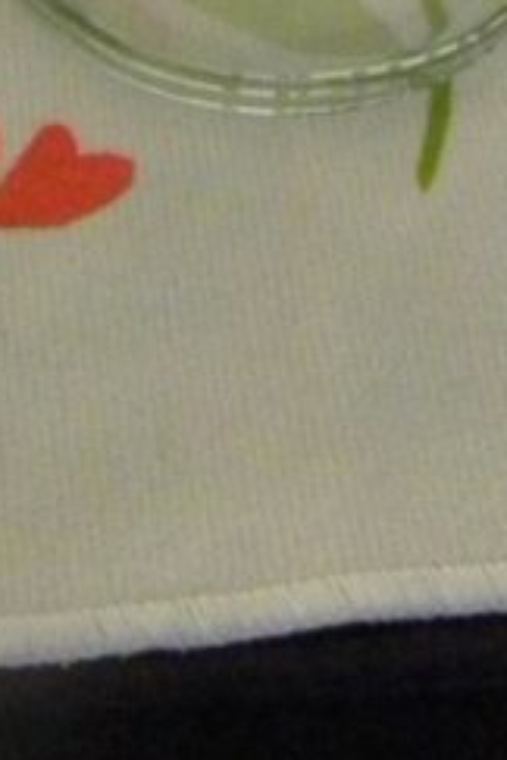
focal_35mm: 127
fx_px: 2683
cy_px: -676
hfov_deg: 10.8
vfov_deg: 14.0
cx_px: 131
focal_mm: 5.2
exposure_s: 1/130
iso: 800
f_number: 2.8
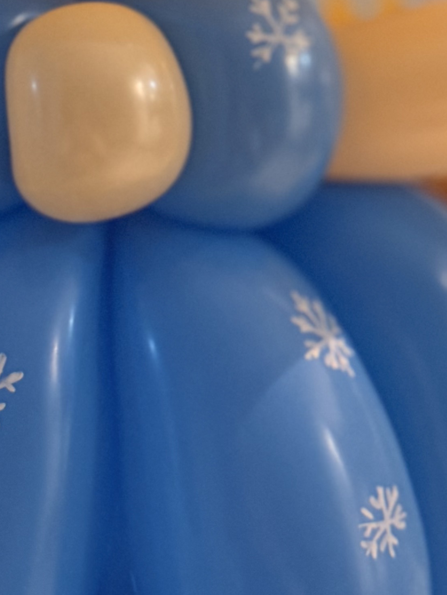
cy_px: 65
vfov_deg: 20.7
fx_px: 1601
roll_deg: -1.8
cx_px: 184
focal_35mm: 93
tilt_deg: -8.3
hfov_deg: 15.9
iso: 320
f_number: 1.78
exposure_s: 1/50
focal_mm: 6.76
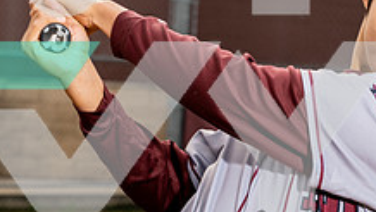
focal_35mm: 173
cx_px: 359
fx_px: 1726
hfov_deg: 12.3
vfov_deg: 7.0
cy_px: 134
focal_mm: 62
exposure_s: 1/250
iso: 100
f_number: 5
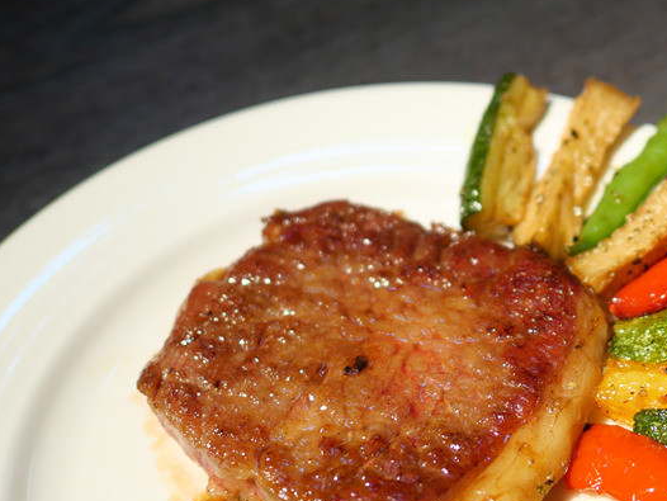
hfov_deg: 33.2
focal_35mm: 57
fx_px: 1099
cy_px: 355
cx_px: 487
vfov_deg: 25.5
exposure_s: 1/100
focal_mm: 15
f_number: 1.7
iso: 200
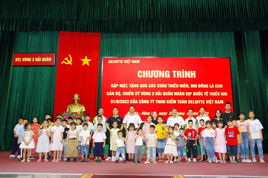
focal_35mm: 31
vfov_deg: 42.3
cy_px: 89
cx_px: 134
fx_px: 231
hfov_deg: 60.3
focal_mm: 21
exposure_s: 1/80
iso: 1600
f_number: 5.6
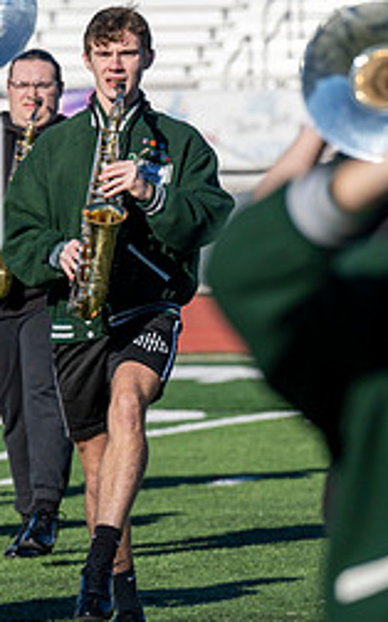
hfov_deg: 2.8
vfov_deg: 4.5
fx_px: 7970
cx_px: -183
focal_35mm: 470
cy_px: 209
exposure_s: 1/2000
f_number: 5
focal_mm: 200
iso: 250
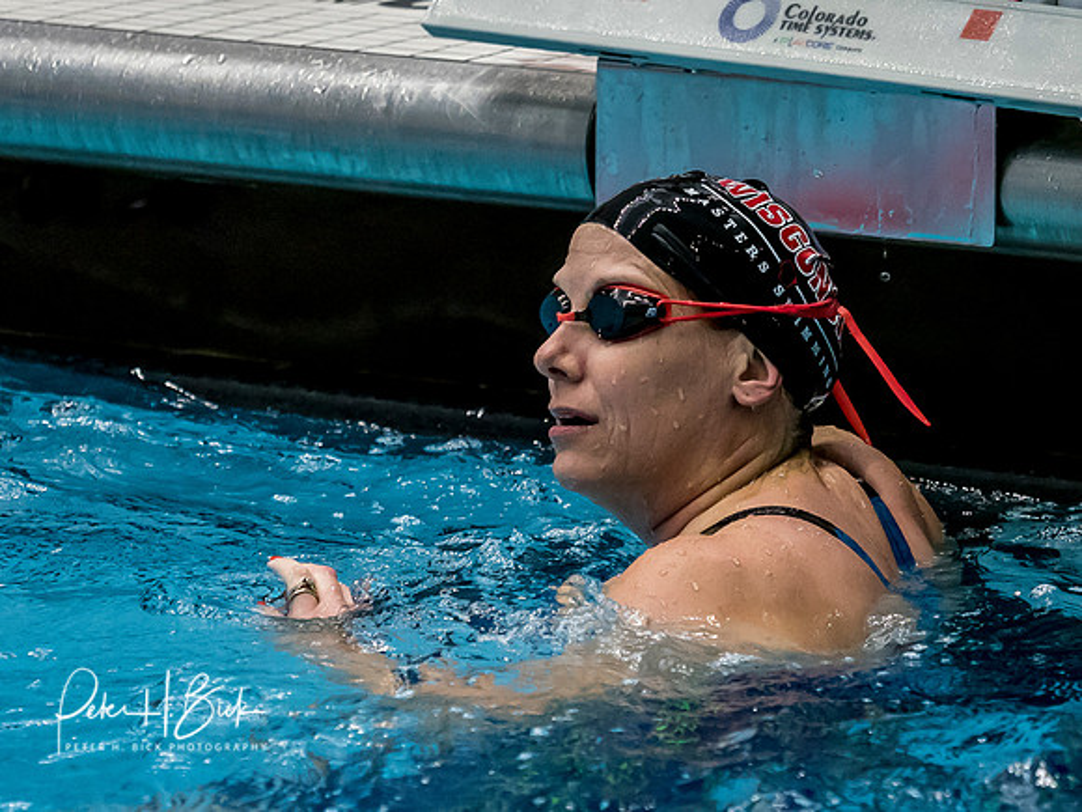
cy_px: 361
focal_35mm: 436
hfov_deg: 4.6
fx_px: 13617
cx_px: 563
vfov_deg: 3.4
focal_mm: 125
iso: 3200
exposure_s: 1/1000
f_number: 2.8
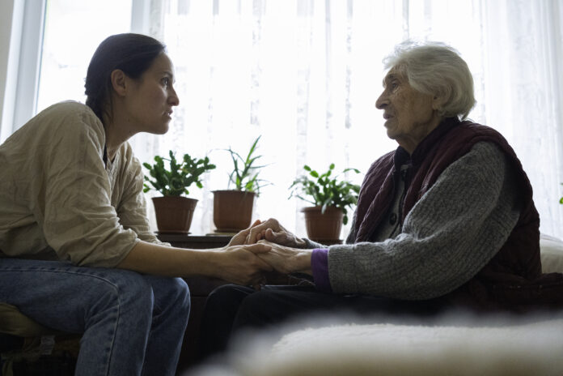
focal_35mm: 35
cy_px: 188
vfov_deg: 37.9
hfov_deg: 54.4
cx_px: 282
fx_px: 547
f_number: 2.8
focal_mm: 35
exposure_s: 1/125
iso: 6400
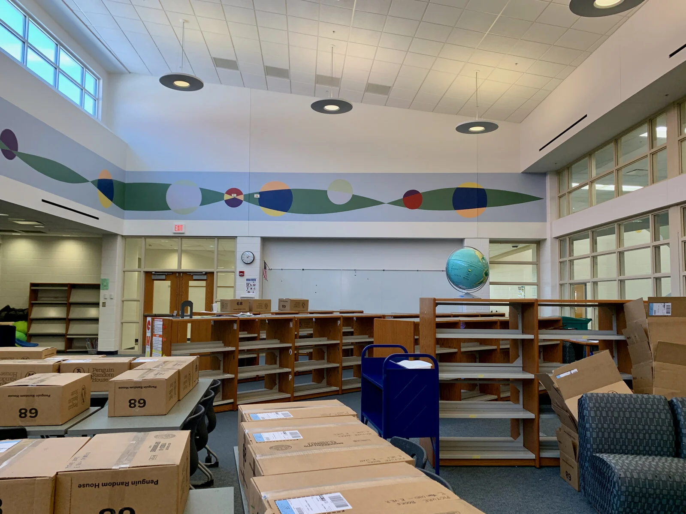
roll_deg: +0.7
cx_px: 343
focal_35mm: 26
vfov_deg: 53.1
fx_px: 515
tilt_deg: +3.5
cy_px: 257
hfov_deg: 67.3
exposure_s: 1/121
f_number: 1.8
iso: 100
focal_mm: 4.25
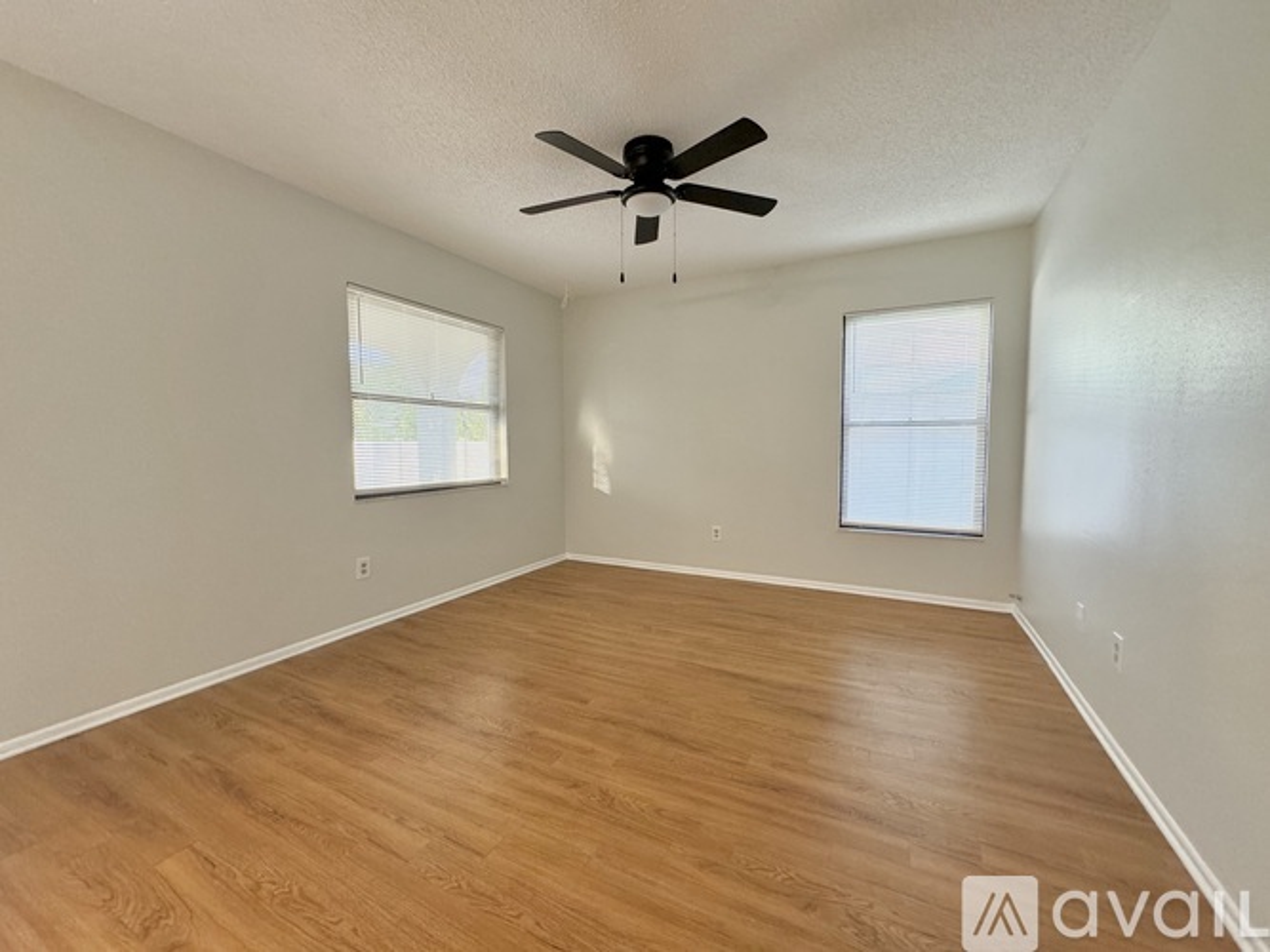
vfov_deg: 85.7
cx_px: 635
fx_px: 514
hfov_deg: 102.1
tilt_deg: -5.2
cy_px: 476
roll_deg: -0.2
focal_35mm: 14
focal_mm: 2.22
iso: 320
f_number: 2.2
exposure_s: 1/120
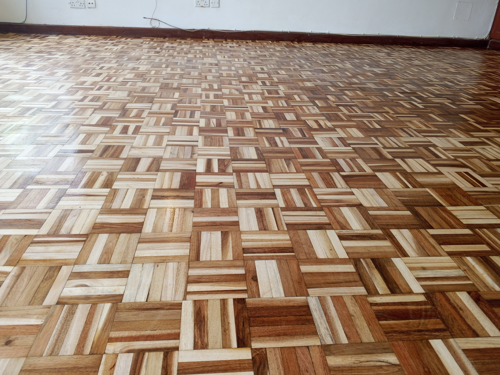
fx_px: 332
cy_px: 188
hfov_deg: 73.9
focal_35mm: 23
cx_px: 250
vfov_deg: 58.9
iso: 495
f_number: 1.6
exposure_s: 1/100
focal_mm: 4.09
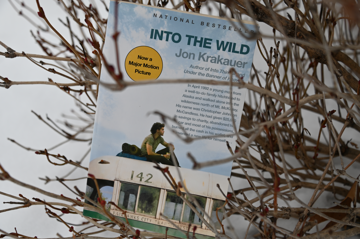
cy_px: 120
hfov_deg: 34.5
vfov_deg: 23.3
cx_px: 180
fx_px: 580
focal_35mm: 58
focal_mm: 58
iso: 160
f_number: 5.6
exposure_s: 1/250
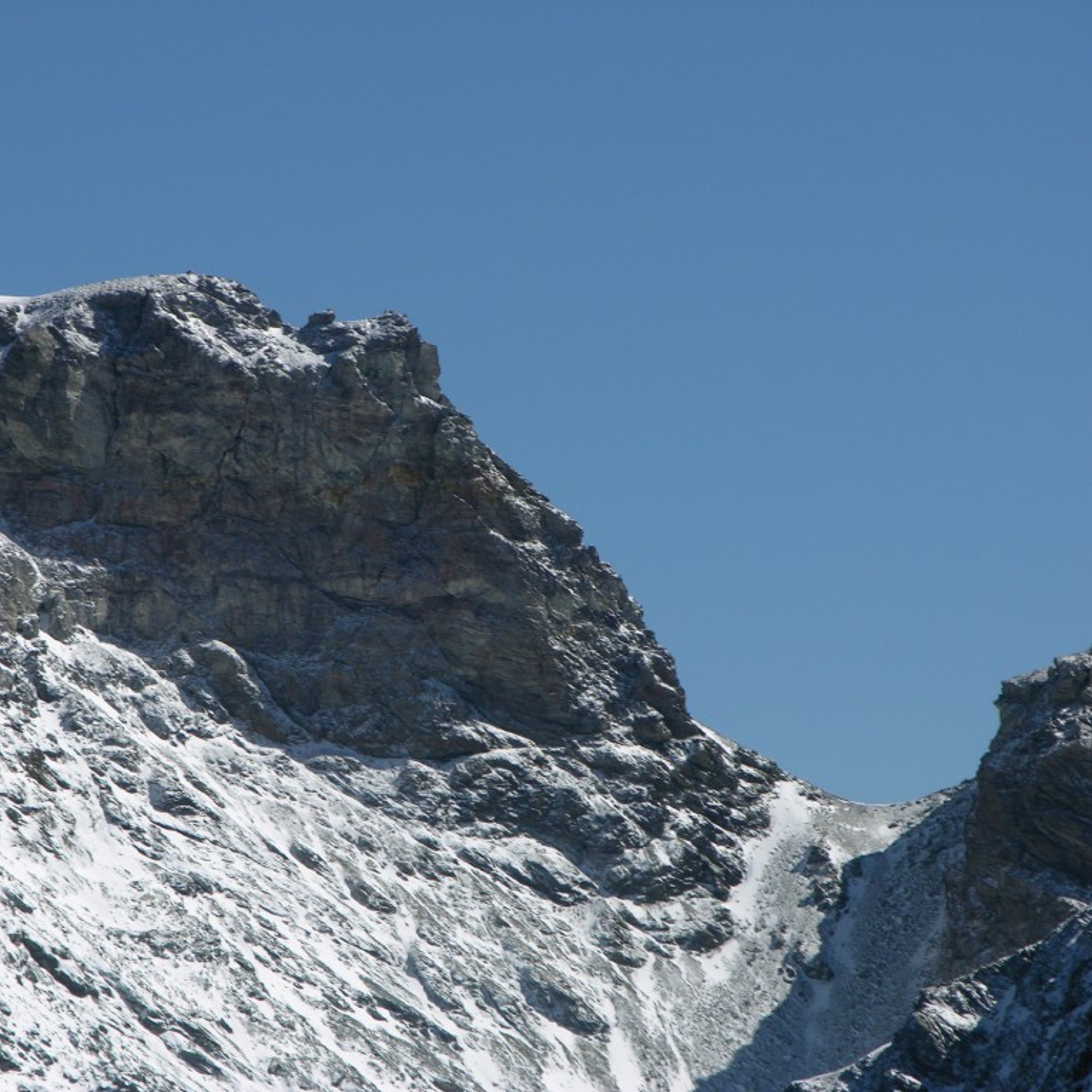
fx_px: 9279
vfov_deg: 6.7
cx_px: 431
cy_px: 546
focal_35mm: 260
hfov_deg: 6.7
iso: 50
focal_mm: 56.7
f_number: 6.5
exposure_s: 1/484
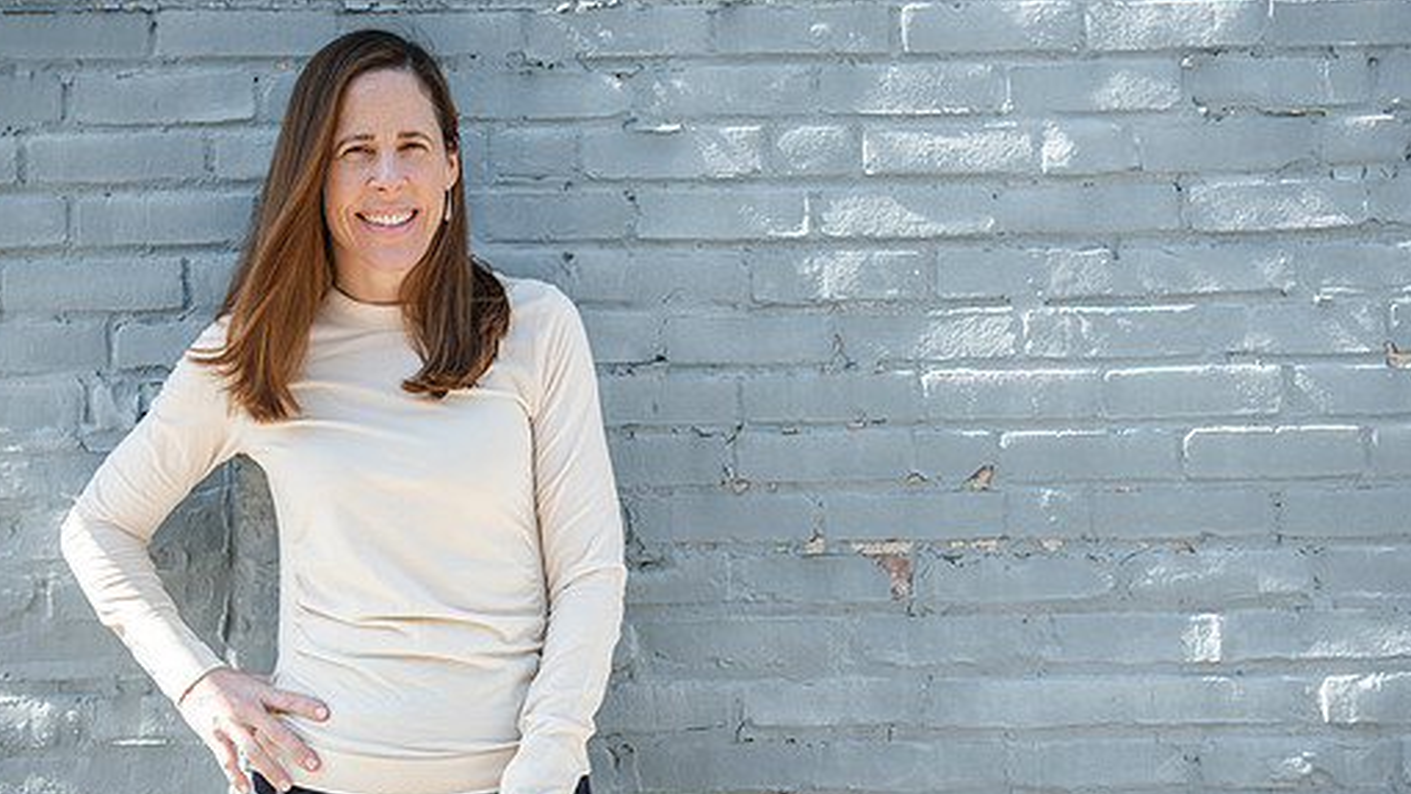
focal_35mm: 62
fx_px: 2320
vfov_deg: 19.4
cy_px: 297
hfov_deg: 33.8
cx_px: 675
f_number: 4
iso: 400
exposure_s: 1/1250
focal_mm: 52
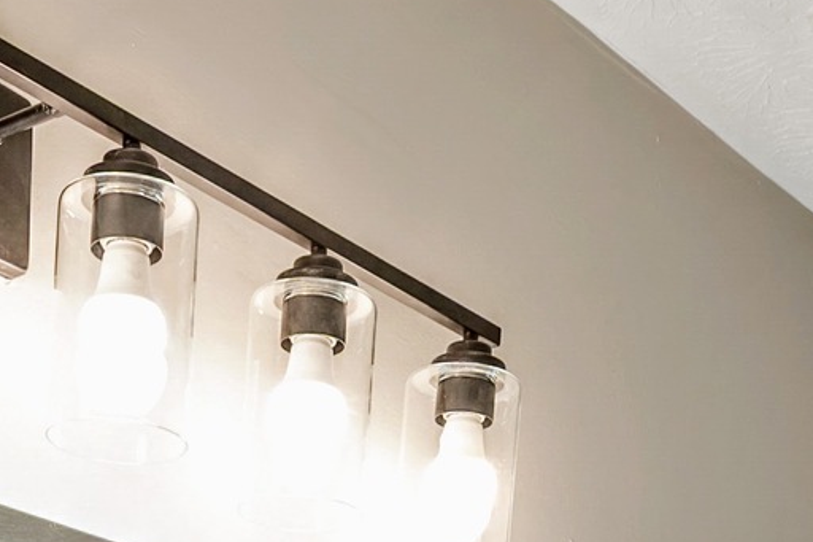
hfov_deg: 24.1
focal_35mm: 84
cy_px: 1143
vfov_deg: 13.5
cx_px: 267
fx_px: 1896
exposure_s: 1/25
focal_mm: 14
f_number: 8
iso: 100
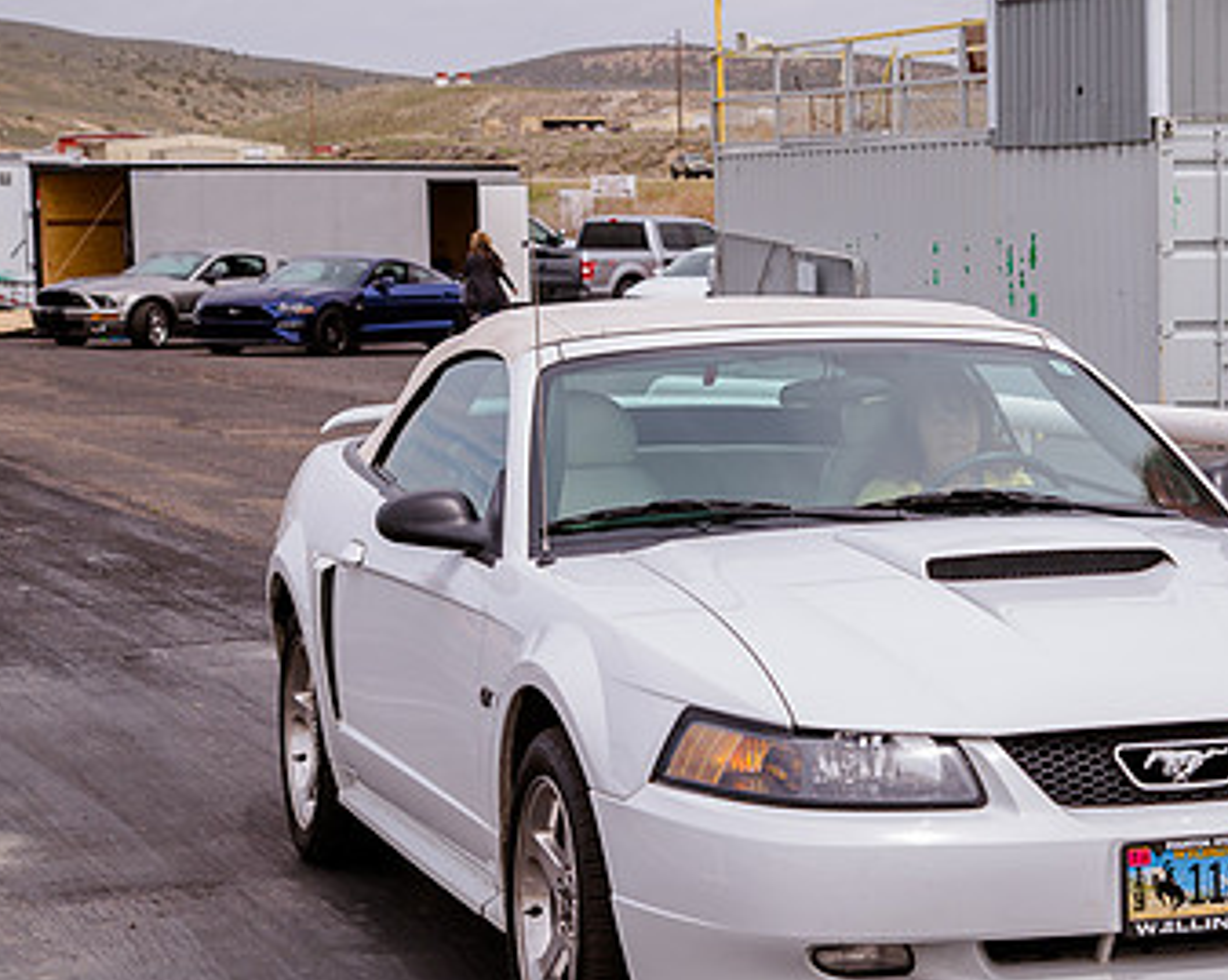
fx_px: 3813
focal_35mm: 105
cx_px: 998
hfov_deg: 18.1
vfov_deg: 14.6
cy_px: 495
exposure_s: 1/500
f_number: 8
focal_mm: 65
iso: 200
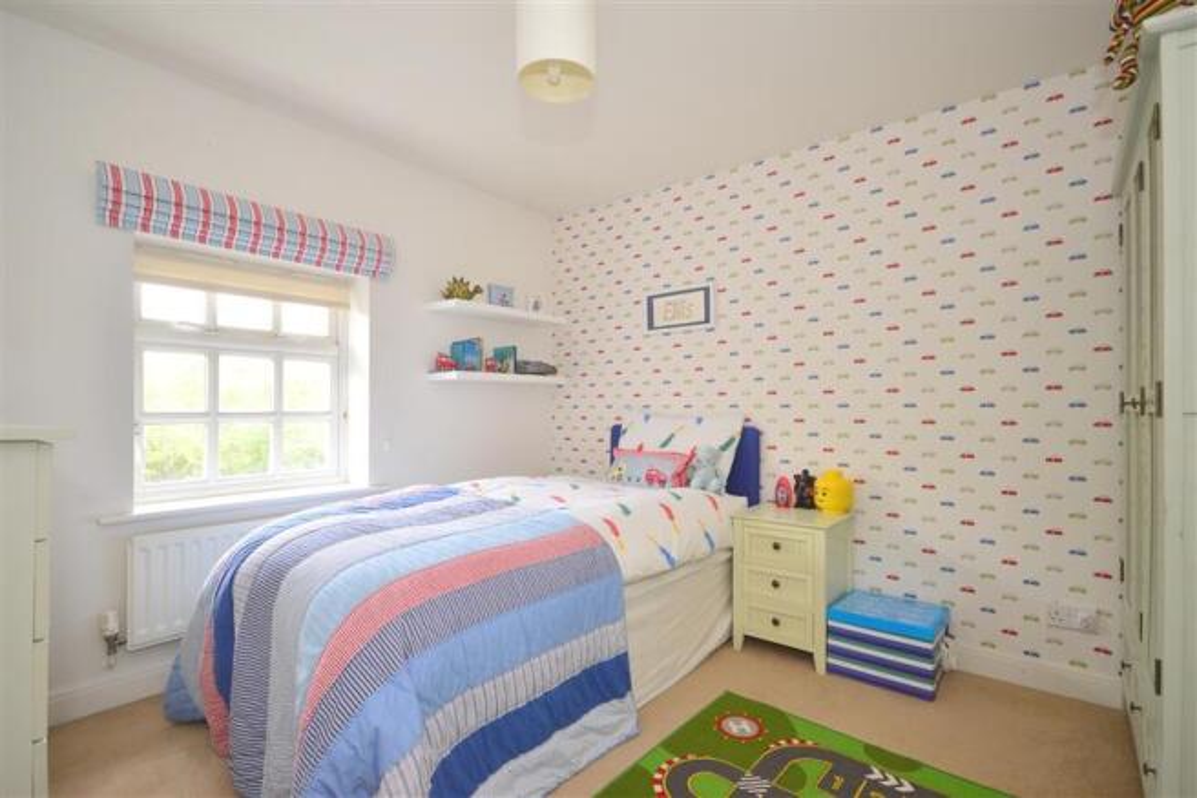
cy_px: 399
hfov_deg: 92.5
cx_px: 598
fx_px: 573
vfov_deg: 69.6
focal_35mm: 17
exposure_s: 1/40
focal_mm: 11.5
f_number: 5.6
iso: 400
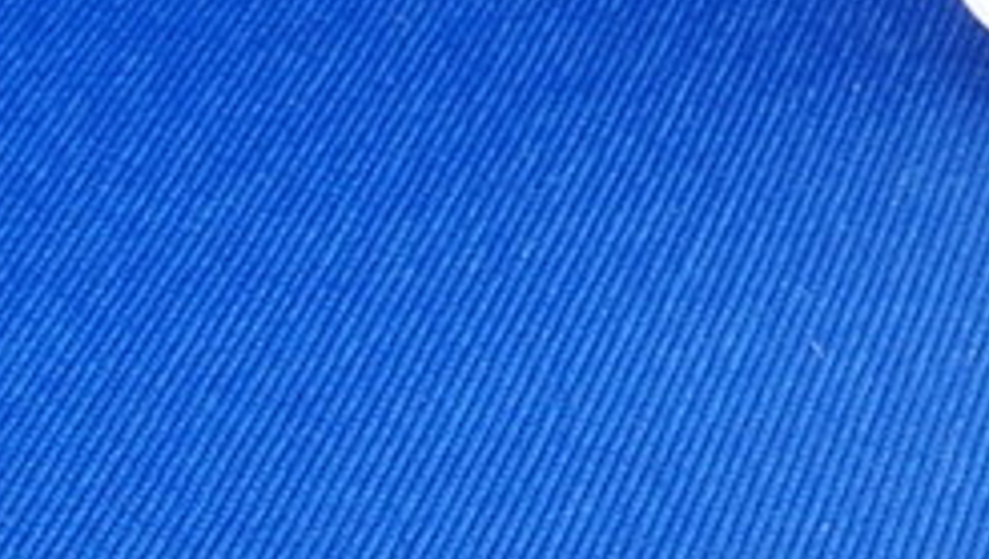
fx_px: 5854
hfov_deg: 8.9
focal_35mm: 223
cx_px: 2223
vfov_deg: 5.3
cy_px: -688
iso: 100
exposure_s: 2.5
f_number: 8
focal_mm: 9
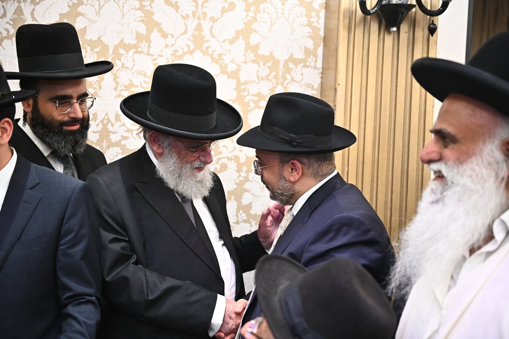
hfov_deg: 46.4
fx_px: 594
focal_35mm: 42
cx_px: 254
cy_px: 170
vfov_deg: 31.9
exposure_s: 1/200
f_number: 2.8
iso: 3200
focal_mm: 42
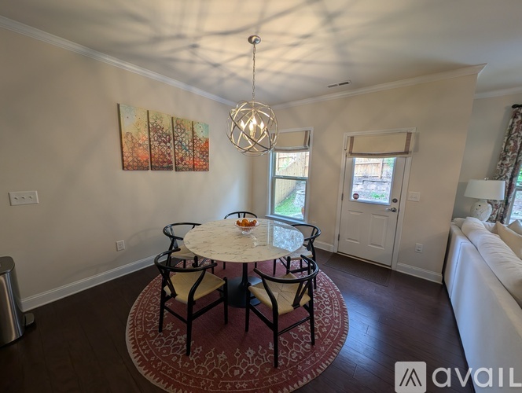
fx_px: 181
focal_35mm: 12
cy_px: 196
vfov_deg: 94.6
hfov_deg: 110.5
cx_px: 261
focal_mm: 2.23
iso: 38
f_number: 1.95
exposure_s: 1/54.5
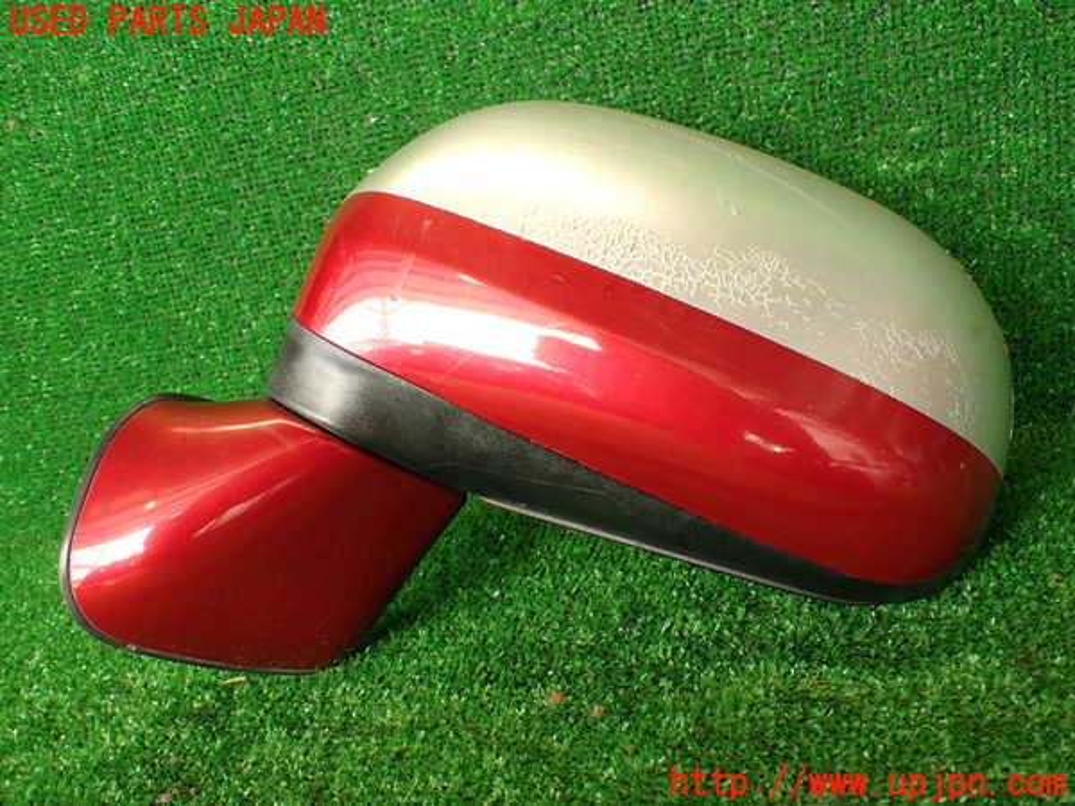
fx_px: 994
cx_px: 538
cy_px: 403
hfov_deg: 56.8
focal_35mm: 32
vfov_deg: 44.2
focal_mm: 5.79
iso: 160
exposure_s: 1/60
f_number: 2.4
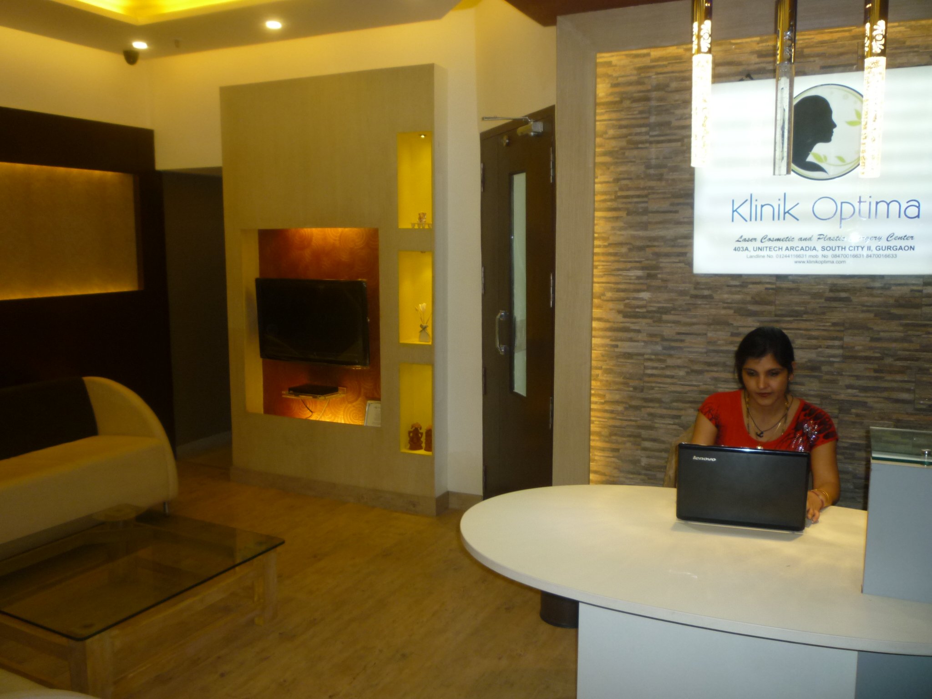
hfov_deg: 61.7
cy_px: 350
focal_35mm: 29
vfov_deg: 48.2
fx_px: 781
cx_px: 466
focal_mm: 5.2
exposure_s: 1/30
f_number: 3.3
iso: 160
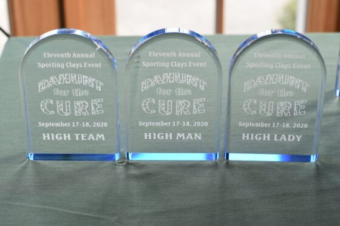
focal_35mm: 75
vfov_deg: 18.2
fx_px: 708
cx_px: 170
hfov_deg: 27.0
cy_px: 113
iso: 400
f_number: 4.5
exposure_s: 1/80
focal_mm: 50
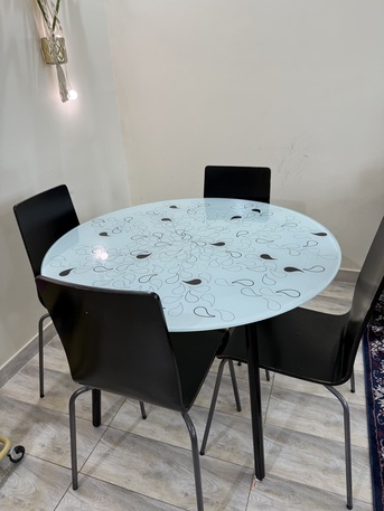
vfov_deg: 71.6
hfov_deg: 56.8
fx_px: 355
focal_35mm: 24
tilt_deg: -26.8
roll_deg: +3.3
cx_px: 192
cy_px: 256
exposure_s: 1/60
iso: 125
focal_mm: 6.76
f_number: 1.78
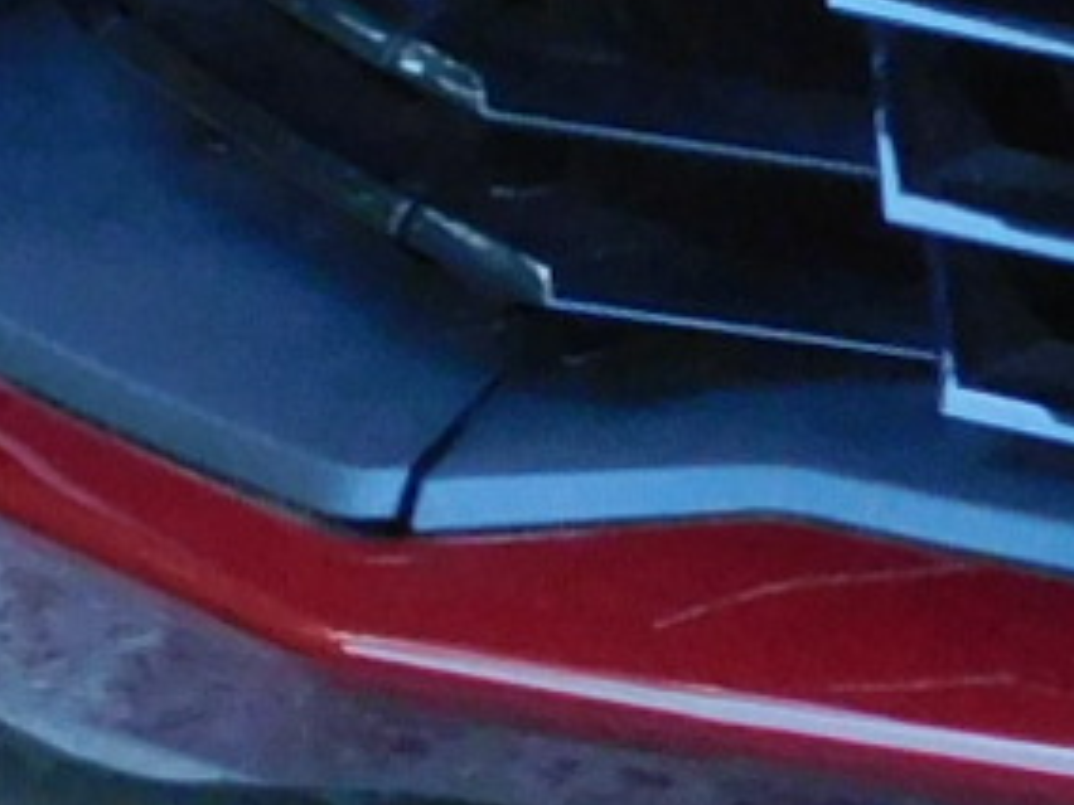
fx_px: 62083
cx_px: 3385
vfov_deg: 0.7
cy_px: -869
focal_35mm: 2001
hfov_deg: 1.0
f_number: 5.5
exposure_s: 1/125
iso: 320
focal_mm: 44.8
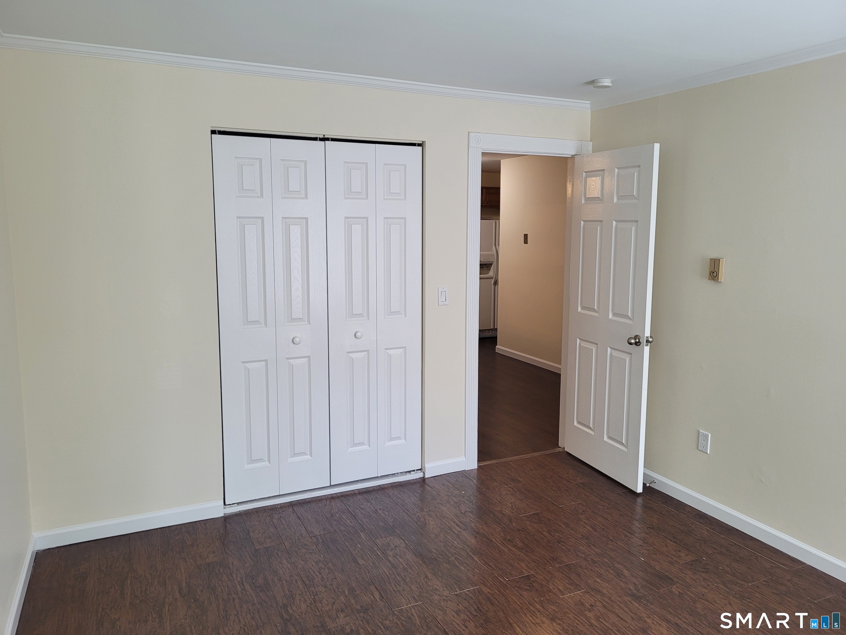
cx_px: 423
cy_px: 318
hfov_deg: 67.3
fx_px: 635
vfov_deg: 53.1
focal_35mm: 26
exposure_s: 1/120
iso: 160
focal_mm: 5.4
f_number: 1.8
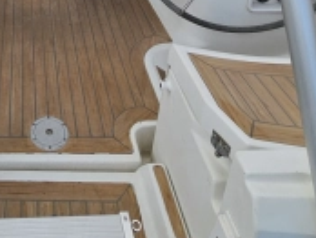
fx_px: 375
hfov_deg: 41.2
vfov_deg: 27.1
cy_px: -101
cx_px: 18
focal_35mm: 41
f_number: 2.2
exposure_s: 1/963
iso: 50
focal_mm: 2.2
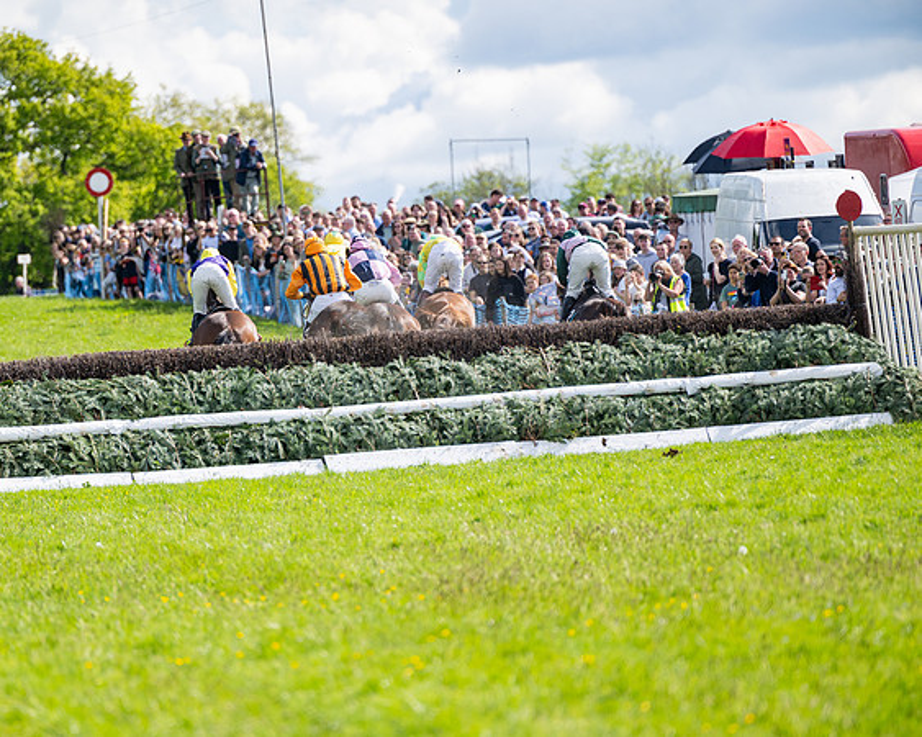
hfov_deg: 6.1
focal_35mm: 315
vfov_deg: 4.9
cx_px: 369
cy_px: 368
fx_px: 8606
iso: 200
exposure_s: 1/1600
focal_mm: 280
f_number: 4
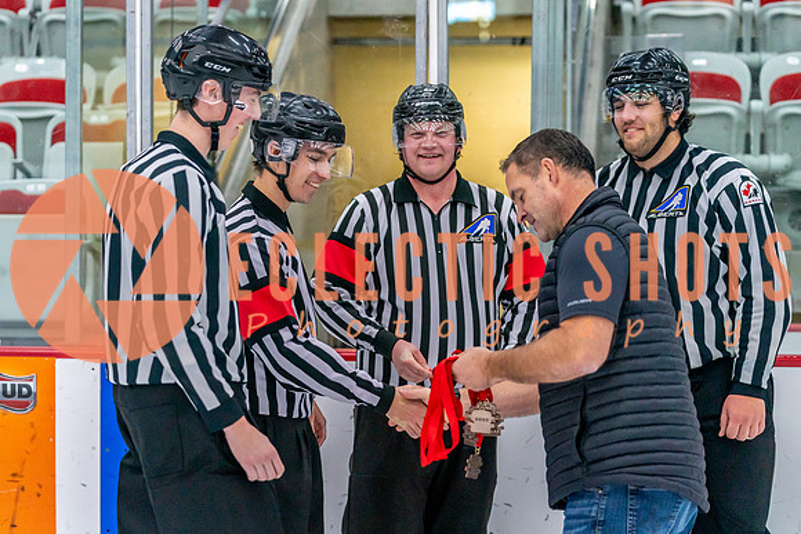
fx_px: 1958
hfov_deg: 23.1
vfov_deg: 15.5
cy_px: 267
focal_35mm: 88
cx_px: 400
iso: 3200
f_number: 2.8
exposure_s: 1/1250
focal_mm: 88
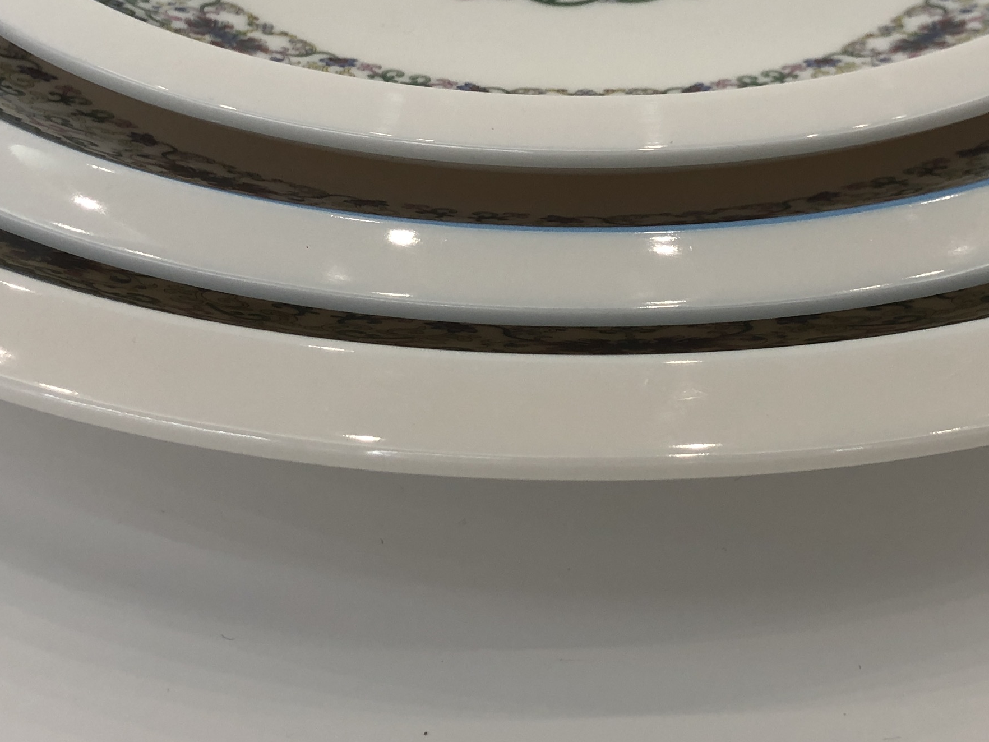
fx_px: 1829
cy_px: 214
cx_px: 571
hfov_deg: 30.2
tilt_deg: -33.3
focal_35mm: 64
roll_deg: -1.0
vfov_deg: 22.8
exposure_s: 1/50
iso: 25
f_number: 1.8
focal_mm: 4
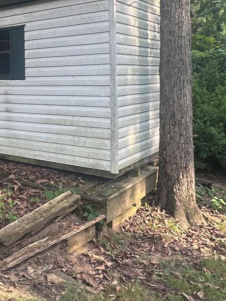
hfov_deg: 31.3
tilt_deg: -1.2
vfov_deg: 43.5
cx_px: -9
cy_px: 78
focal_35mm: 42
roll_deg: +1.1
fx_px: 366
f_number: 2.2
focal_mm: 2.22
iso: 40
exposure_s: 1/175
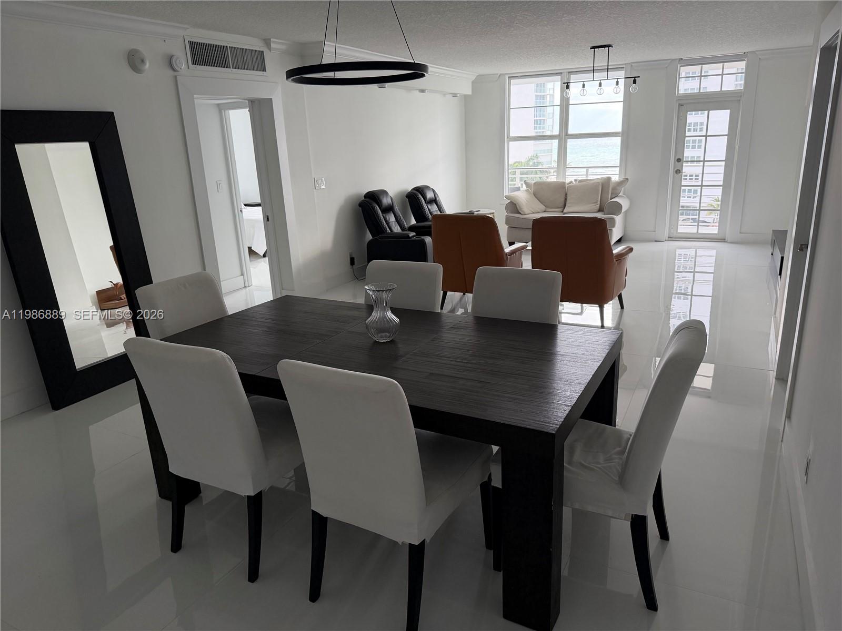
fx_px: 584
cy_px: 316
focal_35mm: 24
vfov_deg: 56.8
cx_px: 421
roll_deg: +2.8
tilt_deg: -16.3
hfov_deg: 71.6
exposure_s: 1/153
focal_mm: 6.76
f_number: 1.78
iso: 200
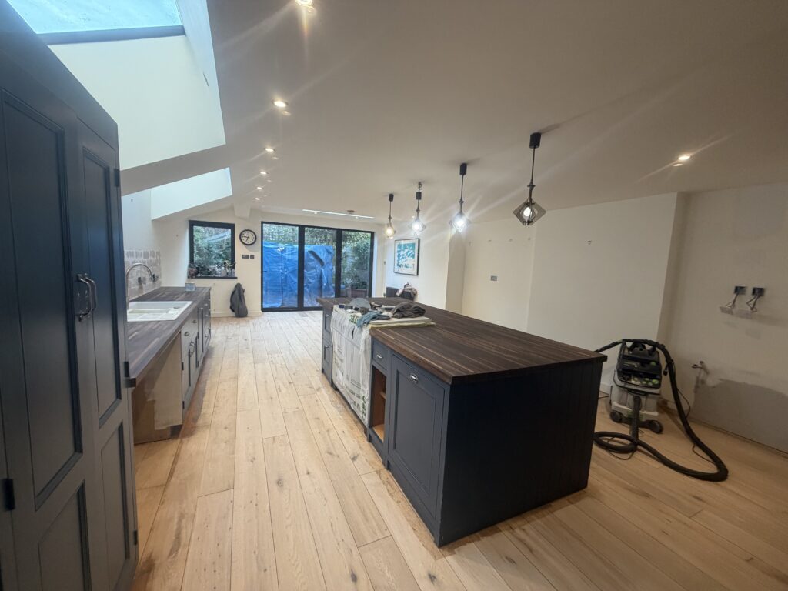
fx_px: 319
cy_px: 296
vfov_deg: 85.7
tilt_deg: -7.0
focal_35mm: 14
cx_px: 394
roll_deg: -3.4
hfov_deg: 102.1
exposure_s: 1/100
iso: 250
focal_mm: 2.22
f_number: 2.2
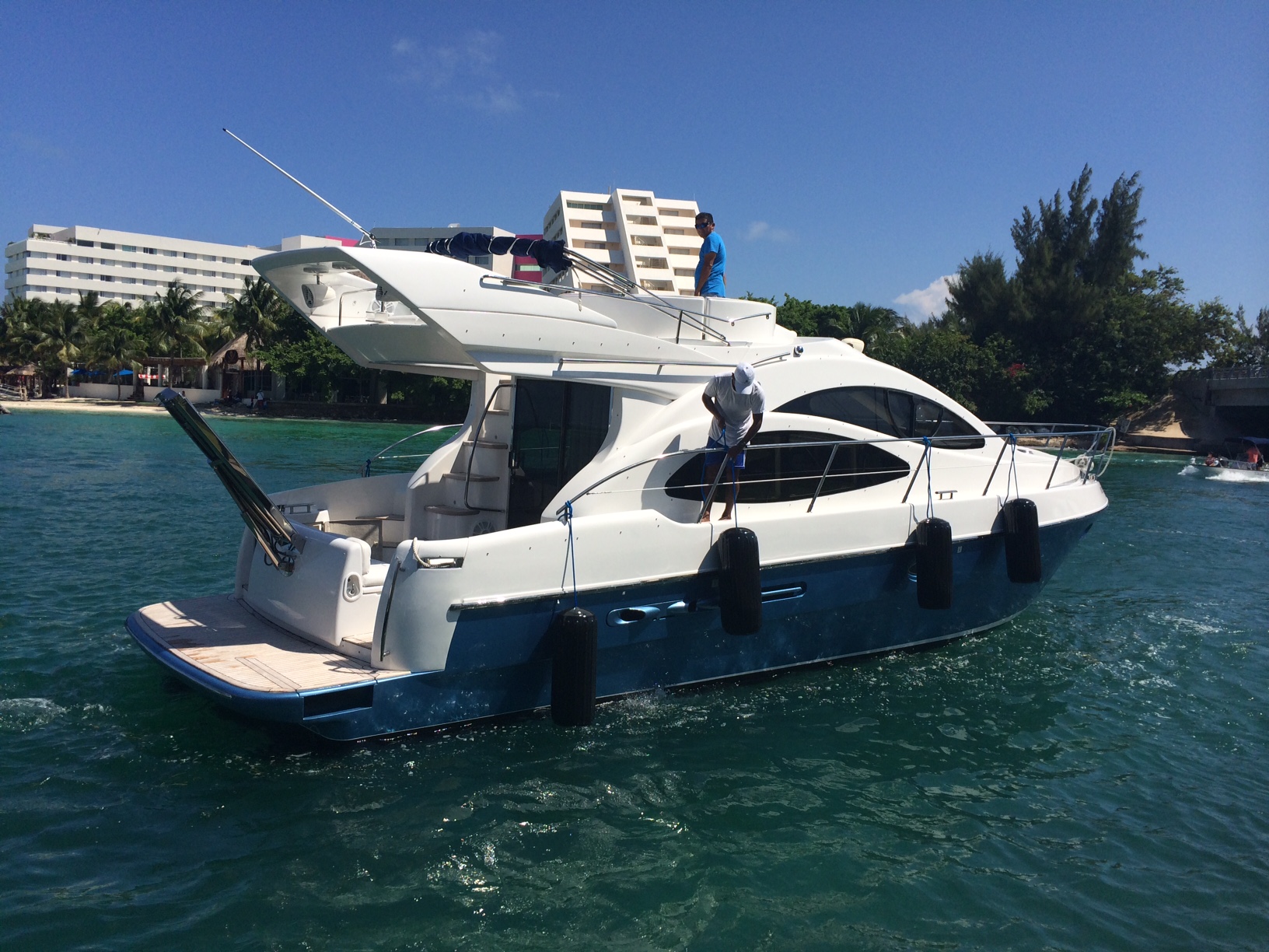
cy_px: 476
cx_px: 634
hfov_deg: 60.0
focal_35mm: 30
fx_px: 1100
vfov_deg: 46.8
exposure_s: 1/3731
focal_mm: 4.12
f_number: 2.2
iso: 32
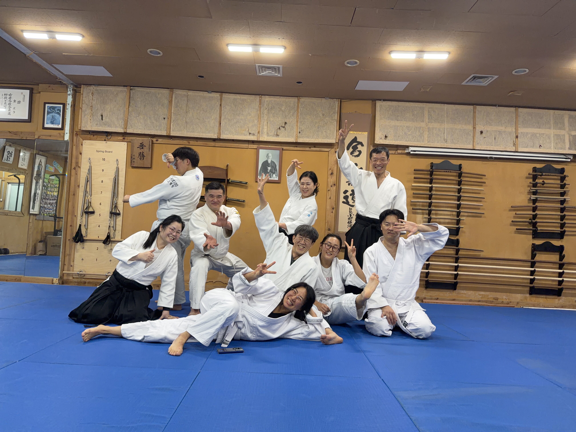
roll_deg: -2.9
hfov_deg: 71.6
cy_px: 216
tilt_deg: +3.0
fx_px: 399
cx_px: 288
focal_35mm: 24
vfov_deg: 56.8
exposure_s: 1/120
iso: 400
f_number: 1.78
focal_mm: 6.76
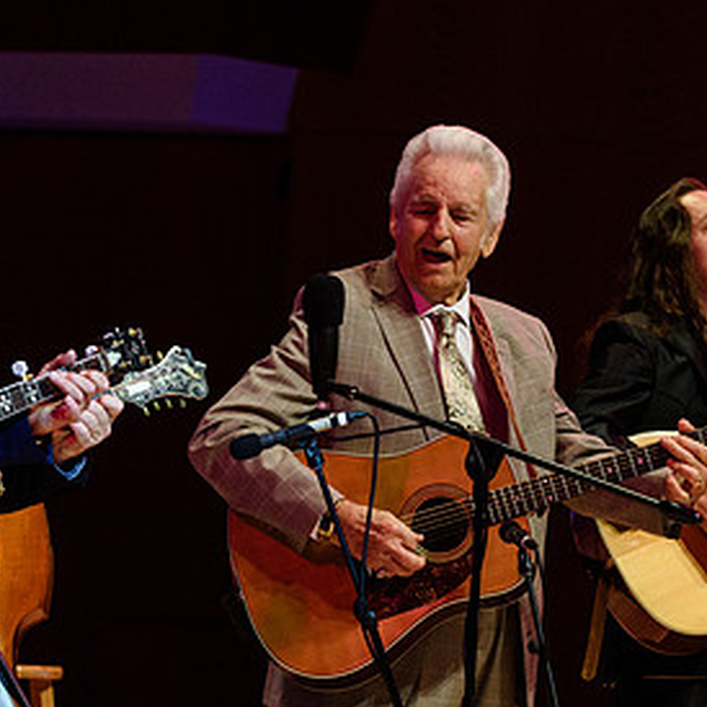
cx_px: 379
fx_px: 6447
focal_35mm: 279
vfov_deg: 6.3
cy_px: 368
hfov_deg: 6.3
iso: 2500
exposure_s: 1/640
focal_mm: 155
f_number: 5
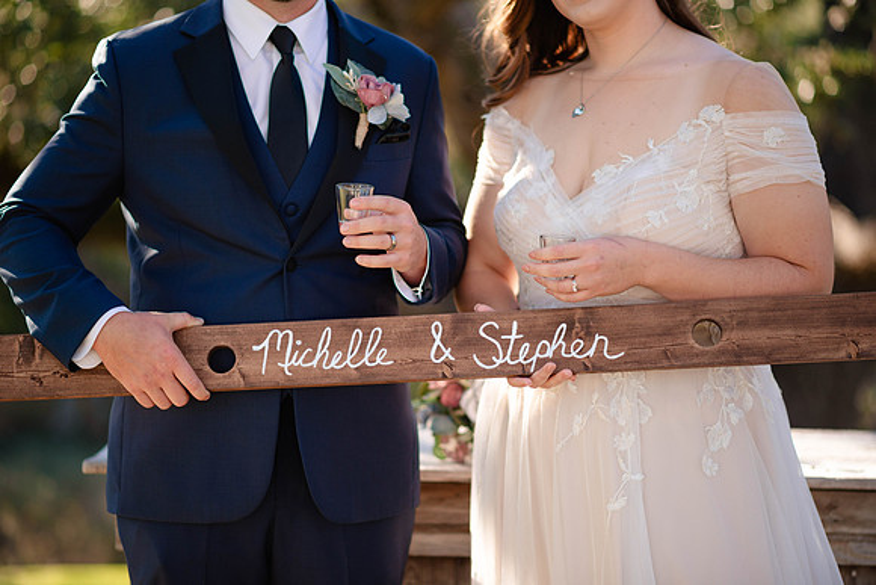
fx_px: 2069
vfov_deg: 16.1
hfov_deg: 23.9
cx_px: 438
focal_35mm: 85
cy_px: 292
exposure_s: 1/1600
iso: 200
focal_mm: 85
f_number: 1.8
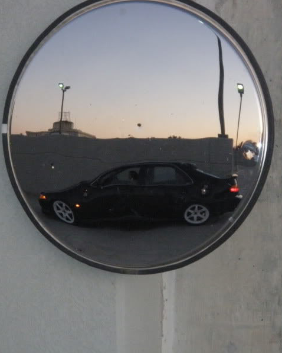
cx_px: 120
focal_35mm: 149
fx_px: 1554
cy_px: 177
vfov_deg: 12.9
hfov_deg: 10.4
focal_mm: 20.1
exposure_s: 1/125
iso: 500
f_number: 5
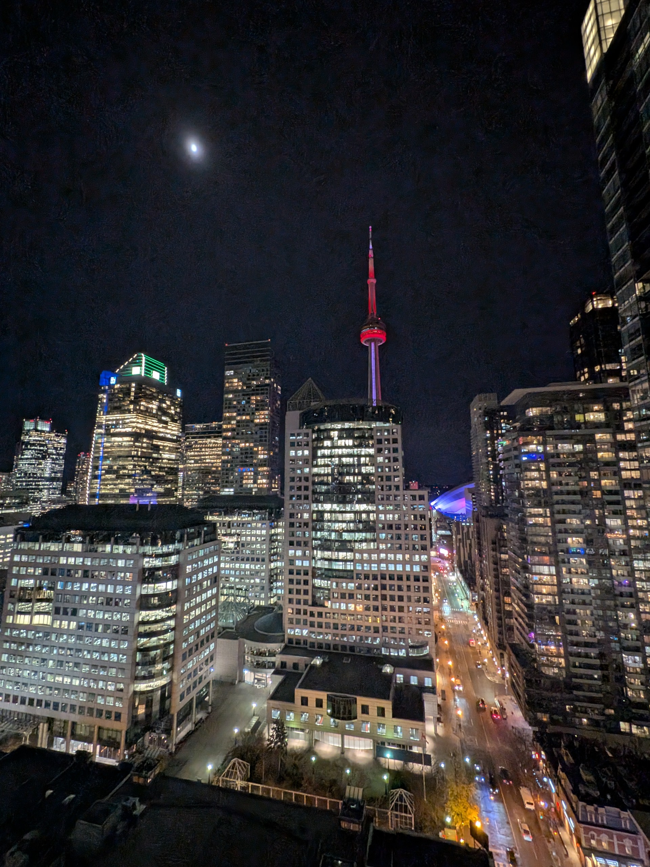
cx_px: 325
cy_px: 434
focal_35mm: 13
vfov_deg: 106.2
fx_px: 325
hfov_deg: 89.9
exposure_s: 1/24
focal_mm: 1.54
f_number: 2.2
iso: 716
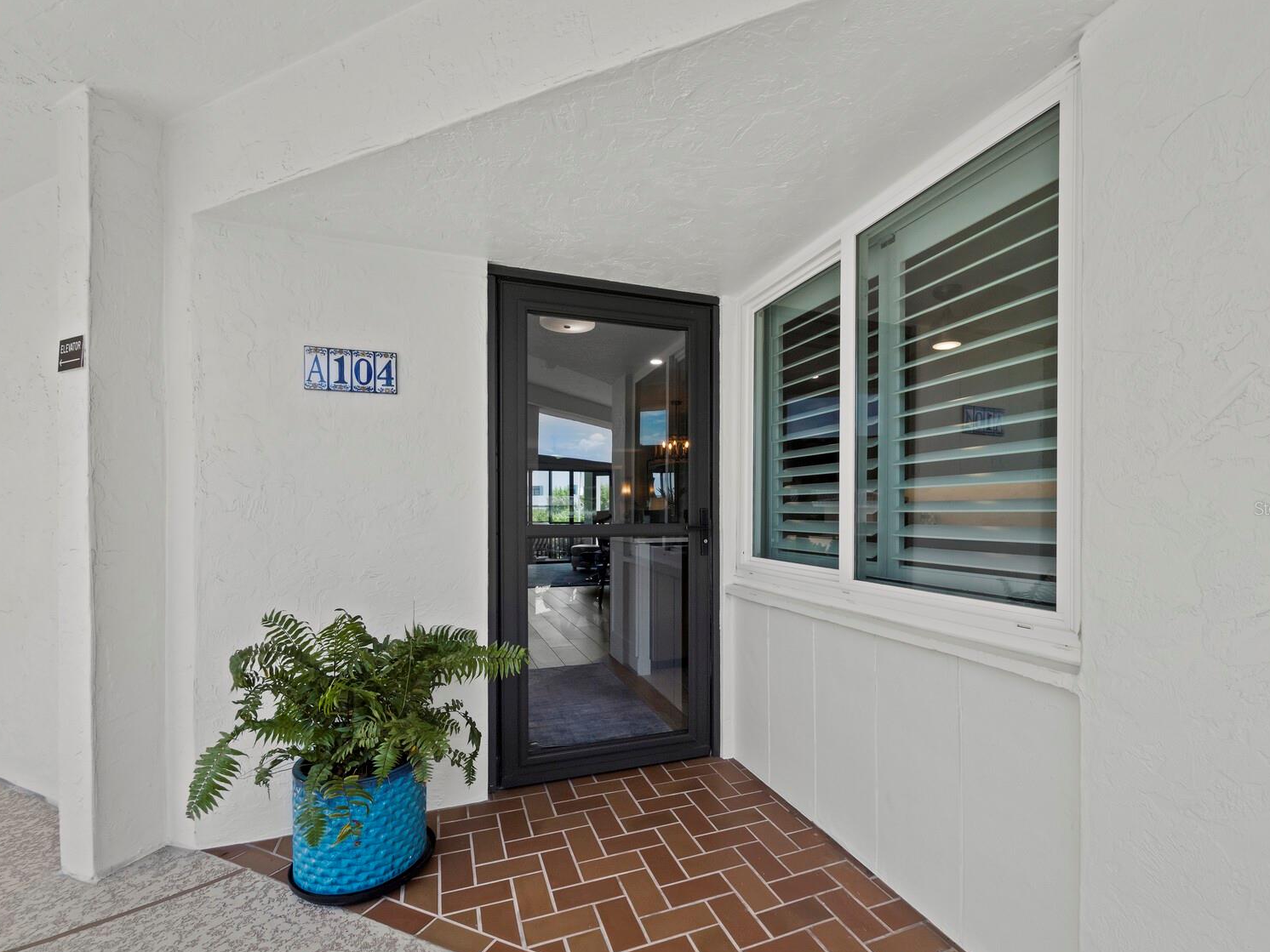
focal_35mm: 15
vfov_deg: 81.6
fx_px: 550
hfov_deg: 98.1
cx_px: 655
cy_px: 508
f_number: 11
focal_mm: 7
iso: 320
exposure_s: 1/60
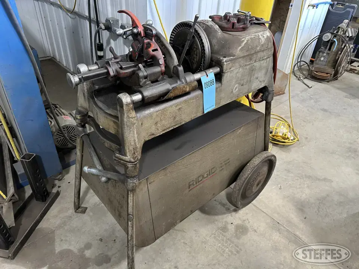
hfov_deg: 71.6
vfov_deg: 56.8
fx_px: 249
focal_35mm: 24
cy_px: 134
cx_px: 180
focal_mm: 6.86
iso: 400
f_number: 1.78
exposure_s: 1/60
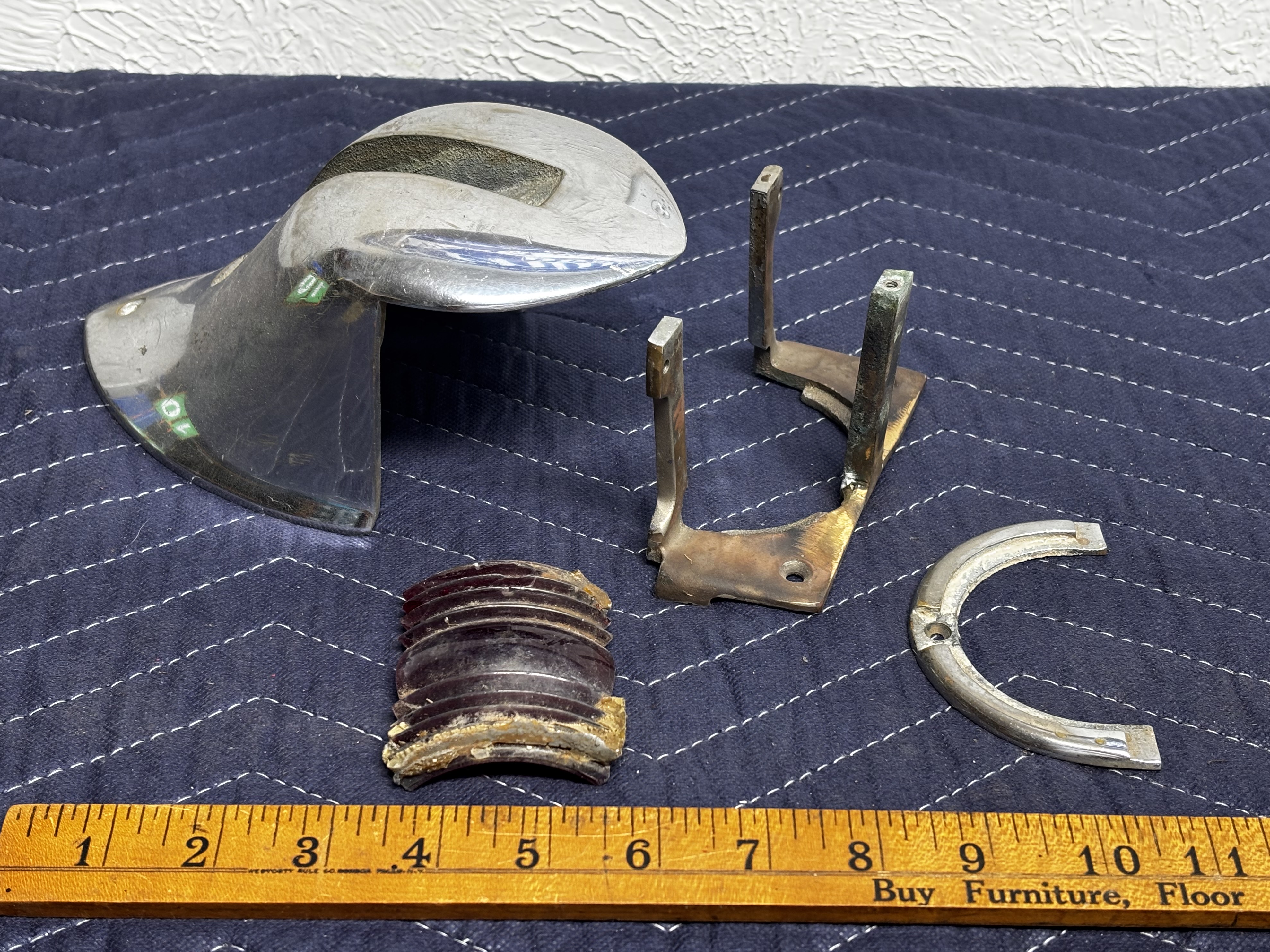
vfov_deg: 27.5
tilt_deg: -38.3
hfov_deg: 36.2
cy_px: 468
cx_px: 632
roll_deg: -0.3
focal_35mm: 53
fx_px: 1944
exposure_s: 1/60
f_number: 1.6
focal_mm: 5.96
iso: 80
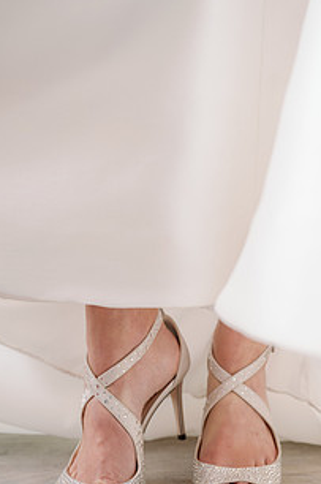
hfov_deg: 26.8
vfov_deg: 39.6
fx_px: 671
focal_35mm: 50
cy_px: 258
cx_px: 205
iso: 200
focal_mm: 34
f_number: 3.2
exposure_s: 1/200
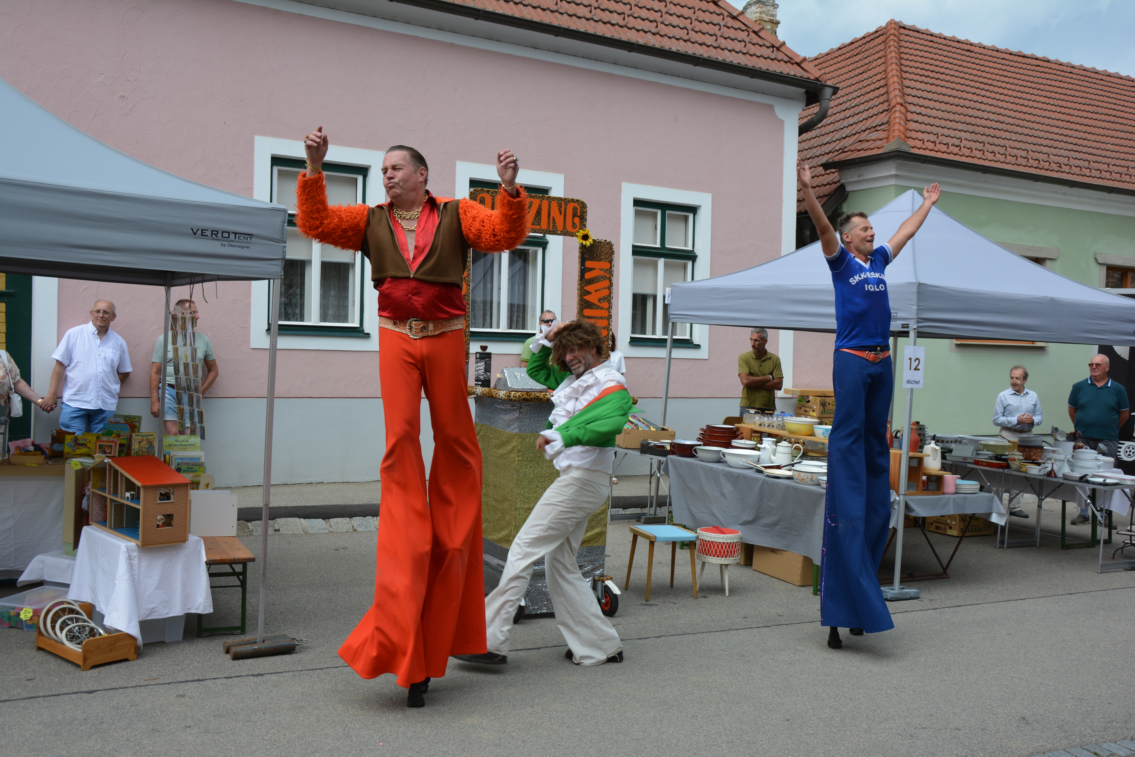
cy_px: 378
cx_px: 568
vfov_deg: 36.9
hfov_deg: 53.1
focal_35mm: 36
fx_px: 1135
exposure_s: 1/200
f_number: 7.1
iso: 200
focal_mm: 24
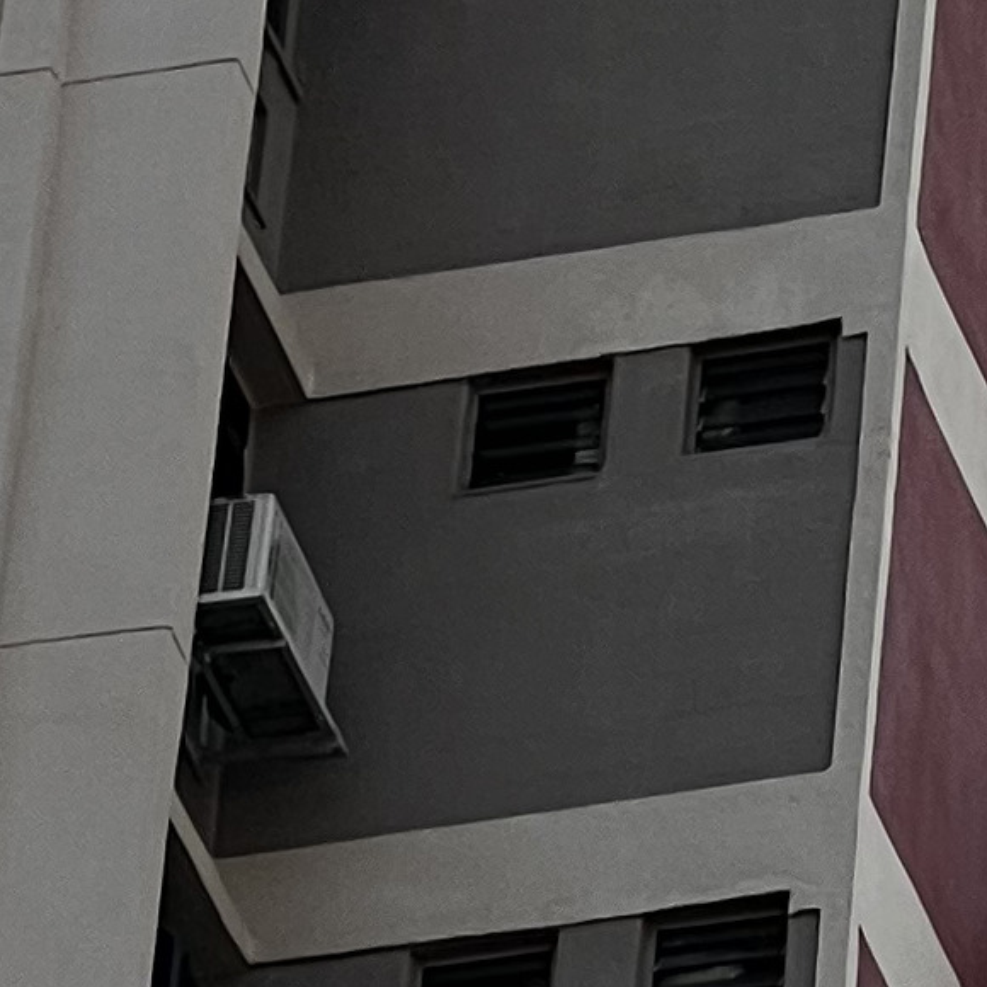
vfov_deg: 3.7
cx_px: 1450
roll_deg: -2.2
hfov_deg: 3.7
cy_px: 476
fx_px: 15129
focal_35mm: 469
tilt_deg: +38.1
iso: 32
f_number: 2.8
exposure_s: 1/1193
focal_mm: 9
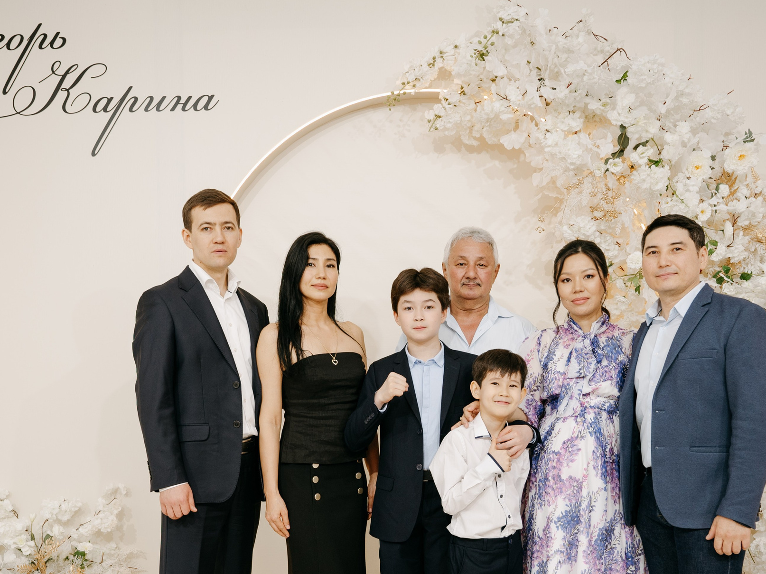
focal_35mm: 40
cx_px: 381
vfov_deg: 35.1
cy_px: 433
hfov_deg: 46.8
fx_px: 885
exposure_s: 1/160
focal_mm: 24
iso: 320
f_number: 2.8
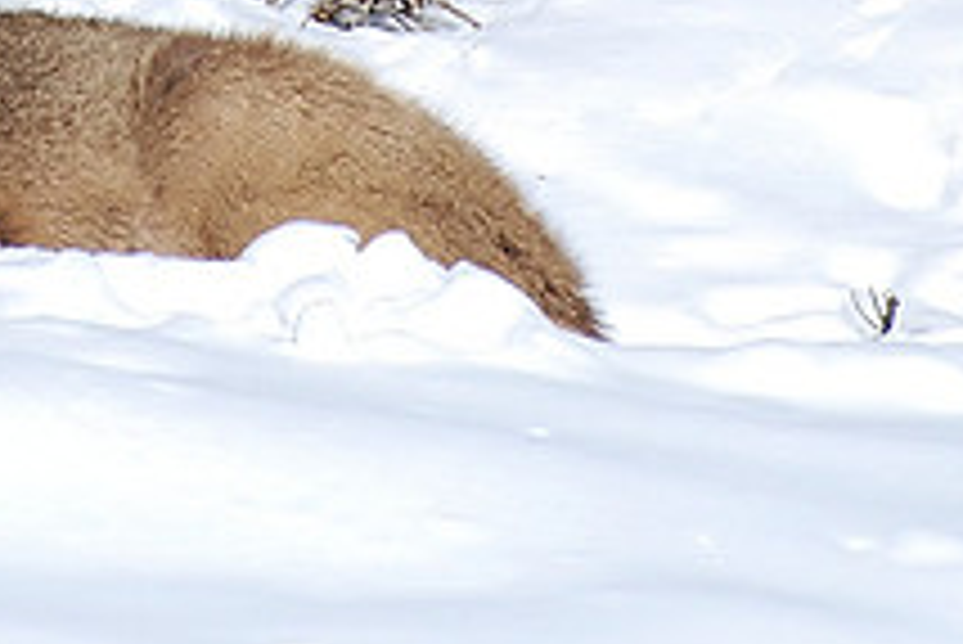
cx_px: -162
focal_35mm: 1220
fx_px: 32656
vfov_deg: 1.1
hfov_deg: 1.7
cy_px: -104
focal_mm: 300
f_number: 6.3
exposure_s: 1/2500
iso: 400
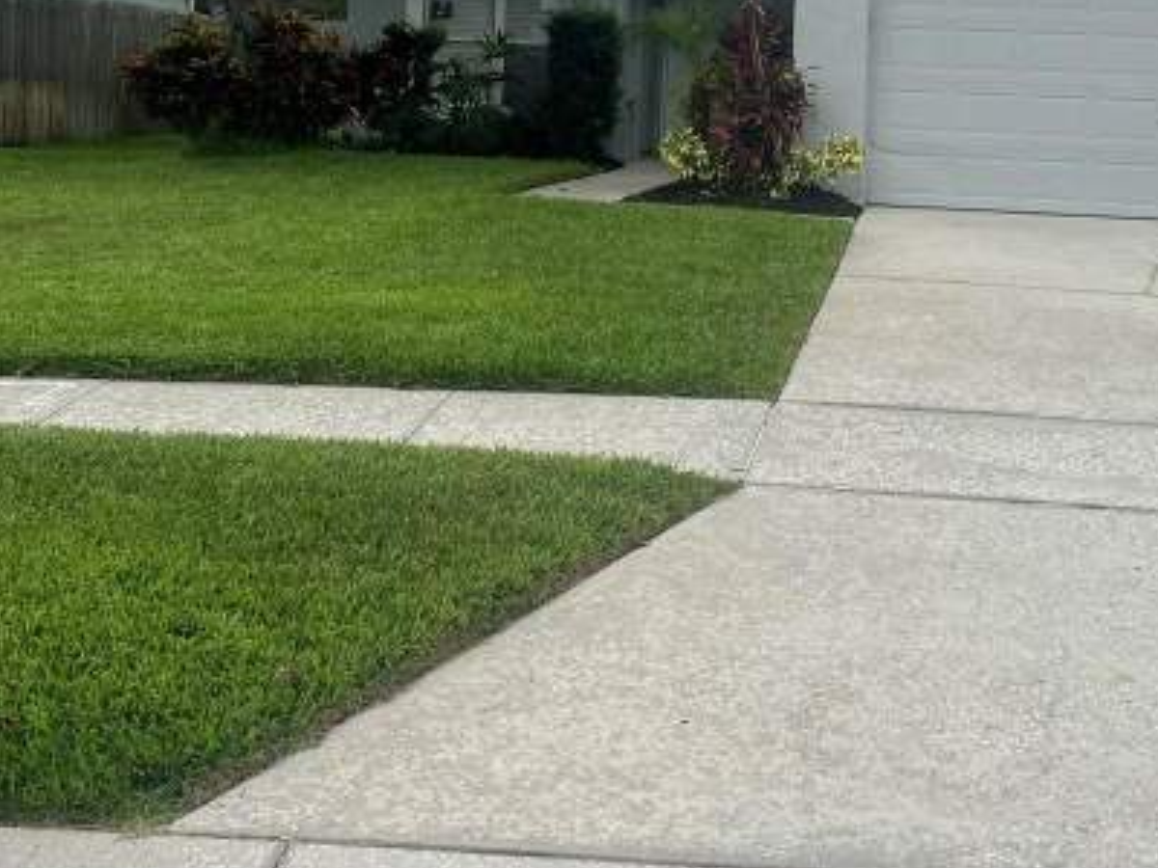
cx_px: 761
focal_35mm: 52
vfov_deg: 27.0
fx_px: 1740
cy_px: 69
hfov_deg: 36.5
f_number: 1.5
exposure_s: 1/4444
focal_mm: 5.7
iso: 50
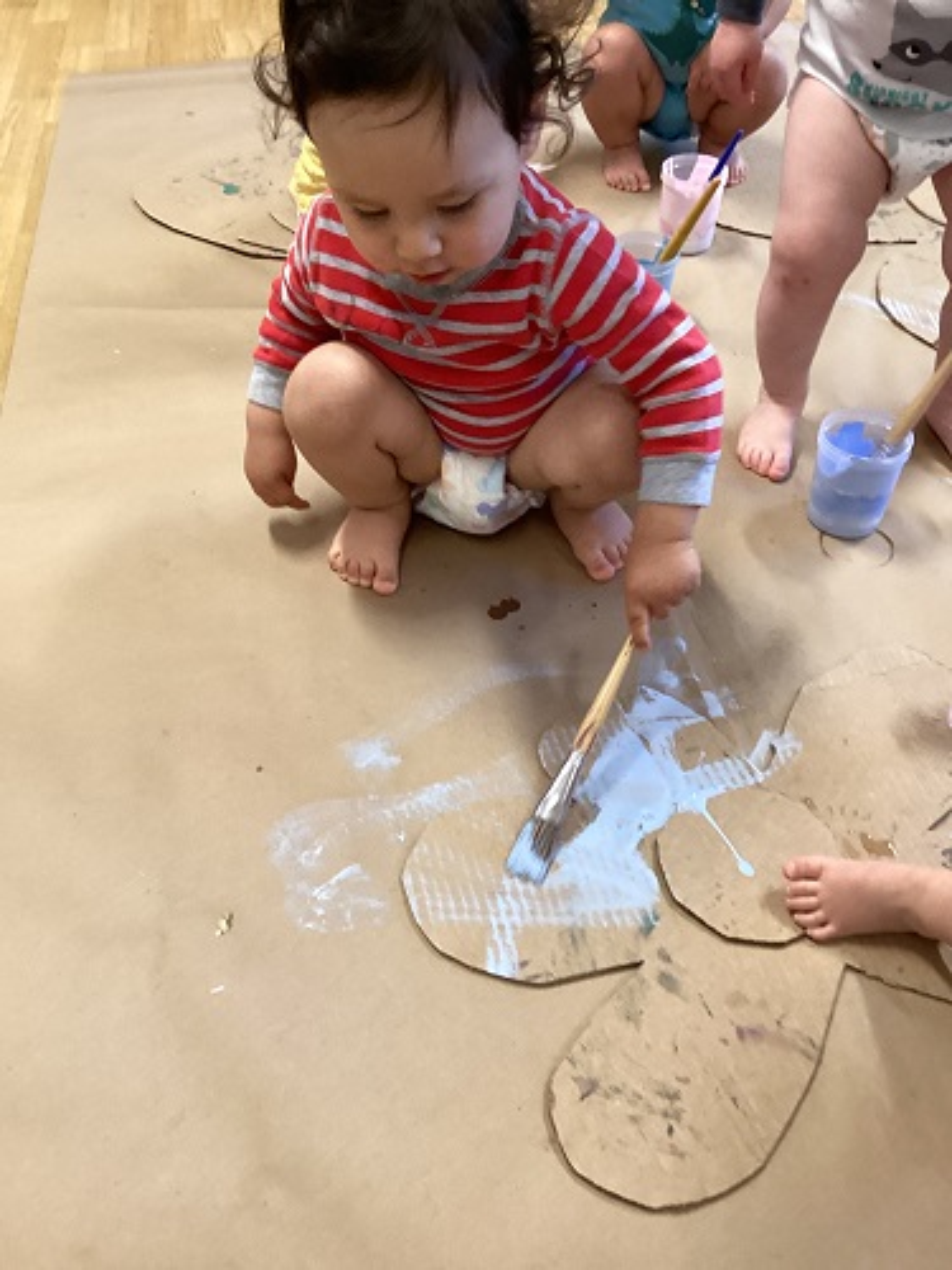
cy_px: 635
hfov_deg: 45.4
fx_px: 1137
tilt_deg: -45.6
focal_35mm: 31
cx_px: 476
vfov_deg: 58.4
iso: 250
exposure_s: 1/50
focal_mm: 3.3
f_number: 2.4
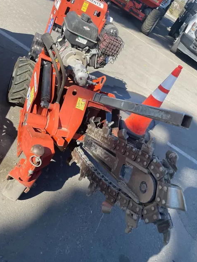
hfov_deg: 46.8
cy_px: 117
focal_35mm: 30
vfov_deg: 59.8
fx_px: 227
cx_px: 97
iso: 32
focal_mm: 4.2
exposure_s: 1/1401
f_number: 1.6
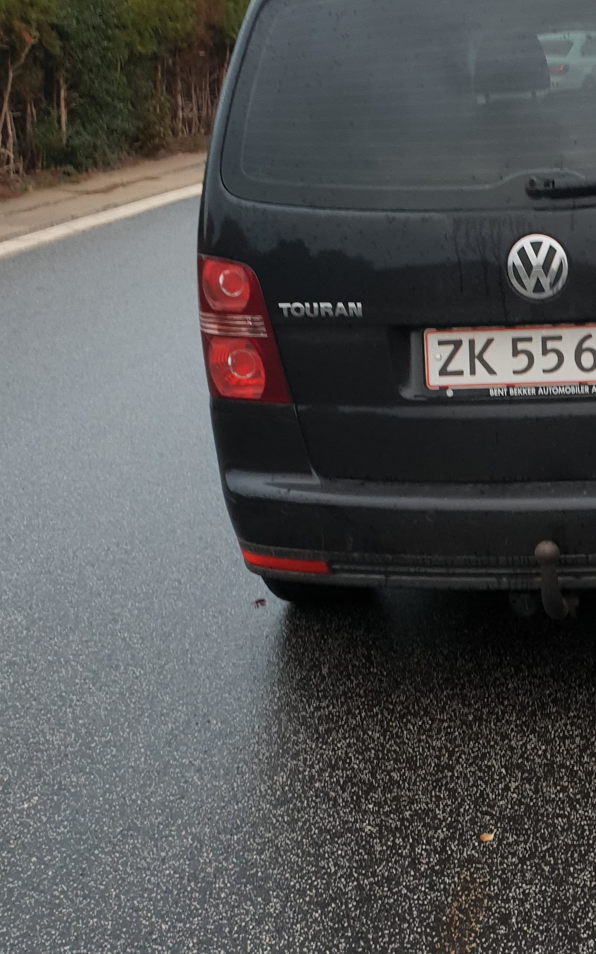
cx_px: 595
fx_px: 1325
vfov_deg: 39.5
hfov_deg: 24.2
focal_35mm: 51
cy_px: 553
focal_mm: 4.3
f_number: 2.4
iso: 125
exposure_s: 1/50
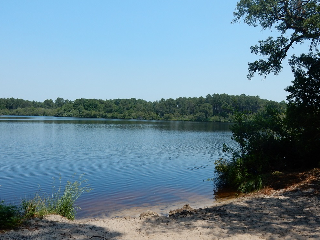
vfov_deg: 45.4
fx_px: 287
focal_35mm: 31
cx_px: 162
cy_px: 121
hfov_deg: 58.4
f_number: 4
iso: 125
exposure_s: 1/1250
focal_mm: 5.4
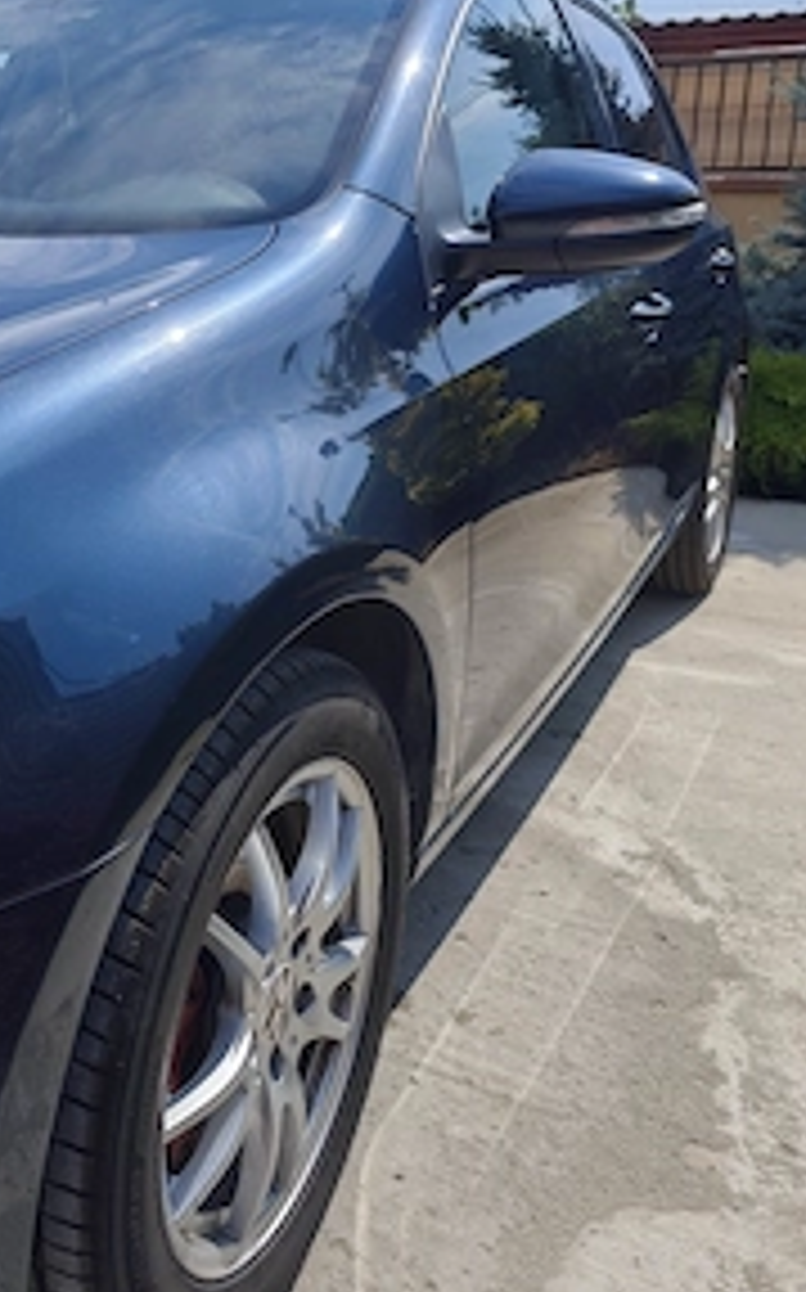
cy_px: 482
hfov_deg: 36.1
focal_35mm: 34
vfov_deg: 56.0
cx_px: 171
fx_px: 1197
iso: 50
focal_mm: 6.19
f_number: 1.65
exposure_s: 1/291
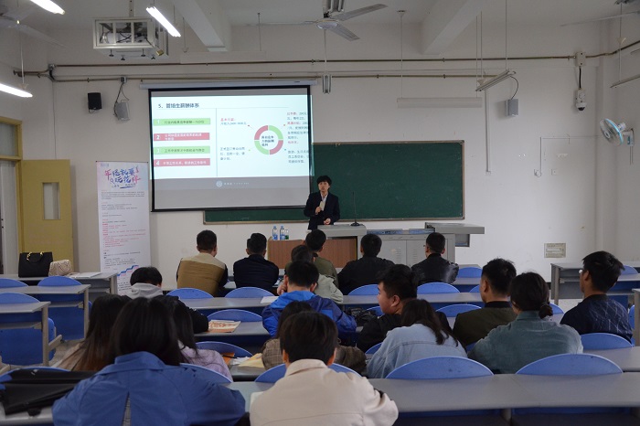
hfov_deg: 57.2
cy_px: 213
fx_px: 586
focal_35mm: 33
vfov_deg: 39.9
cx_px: 320
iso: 1600
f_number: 3.8
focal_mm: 22
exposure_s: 1/160
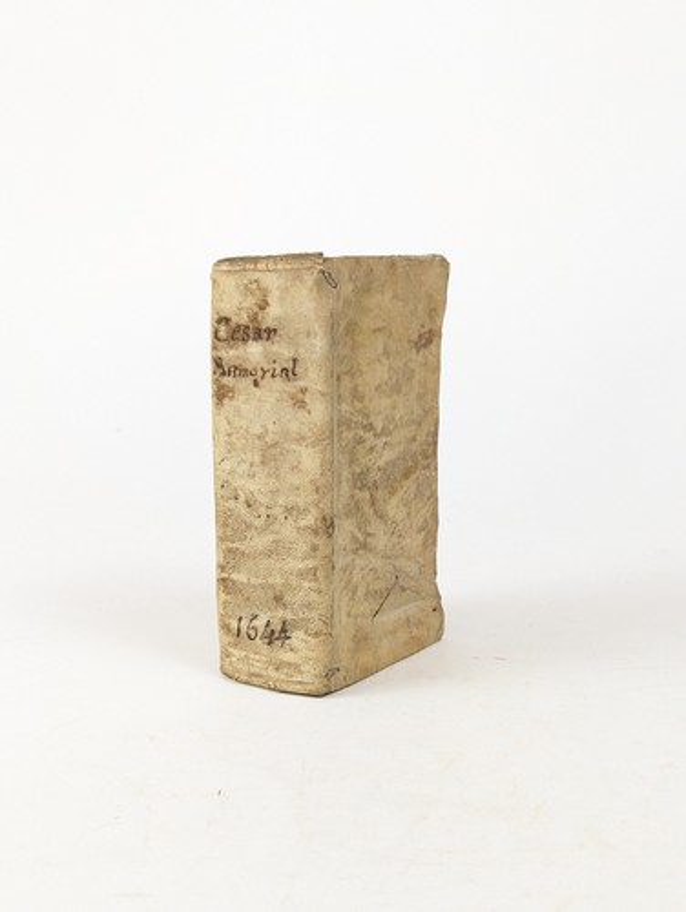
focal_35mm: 48
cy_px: 456
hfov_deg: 30.3
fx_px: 1266
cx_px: 343
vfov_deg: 39.6
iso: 93
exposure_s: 1/99.9
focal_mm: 6.81
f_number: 1.85
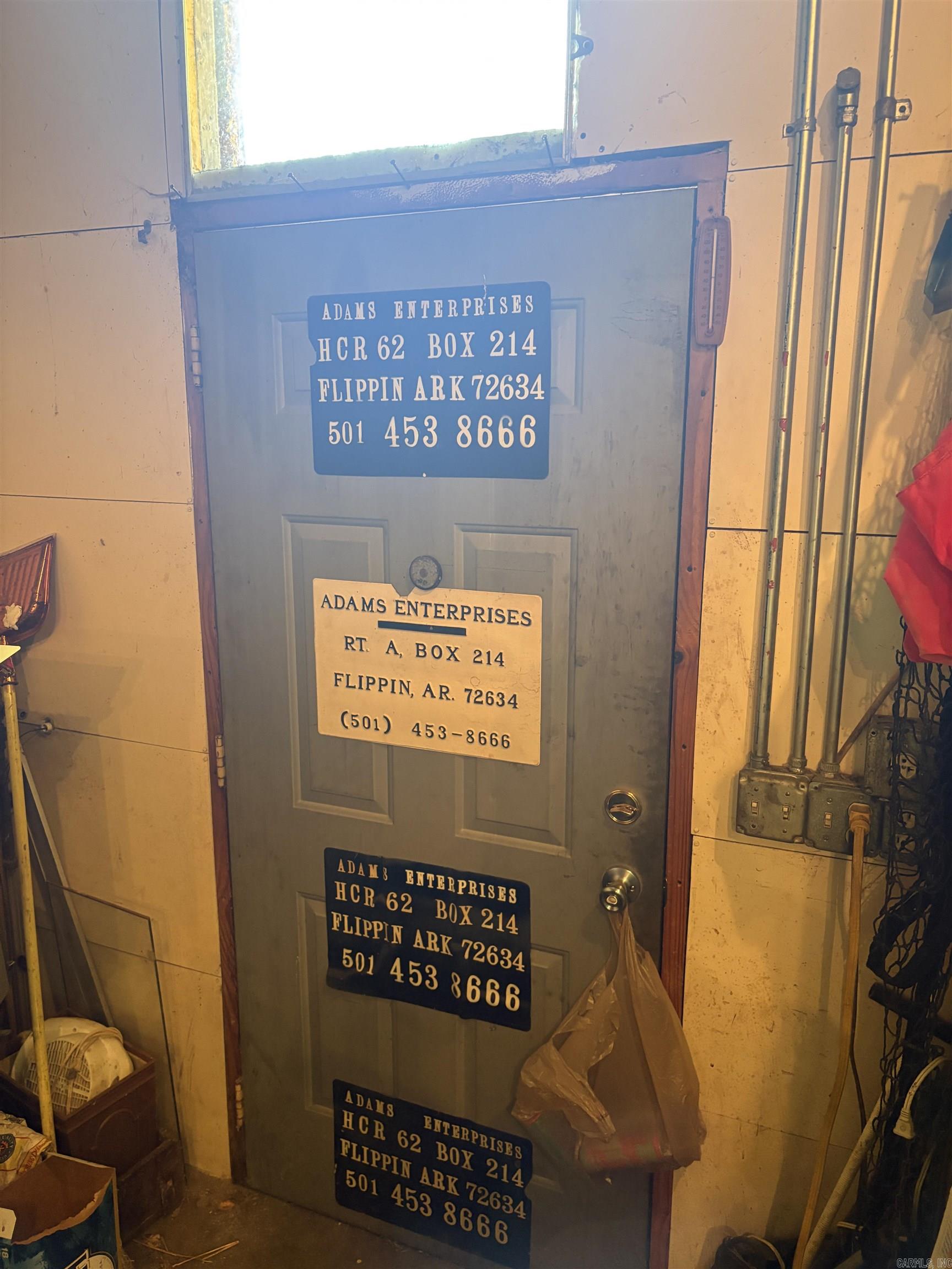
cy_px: 634
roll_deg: -0.5
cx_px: 476
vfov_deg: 67.3
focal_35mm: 26
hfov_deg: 53.1
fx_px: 953
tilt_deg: -11.6
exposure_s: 1/60
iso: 320
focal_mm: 5.96
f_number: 1.6
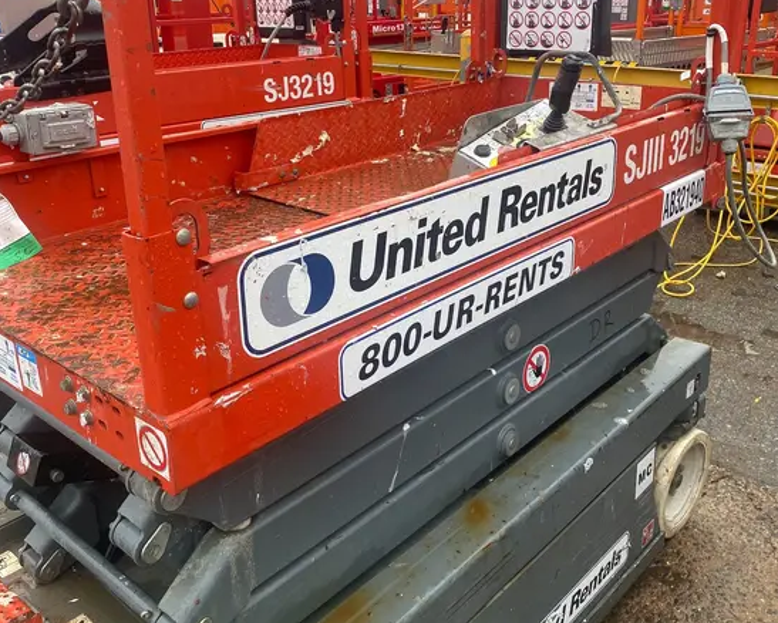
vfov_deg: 43.1
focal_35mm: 34
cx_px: 388
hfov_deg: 52.8
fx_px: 783
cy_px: 241
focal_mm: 4.25
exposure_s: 1/268
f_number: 1.8
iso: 32
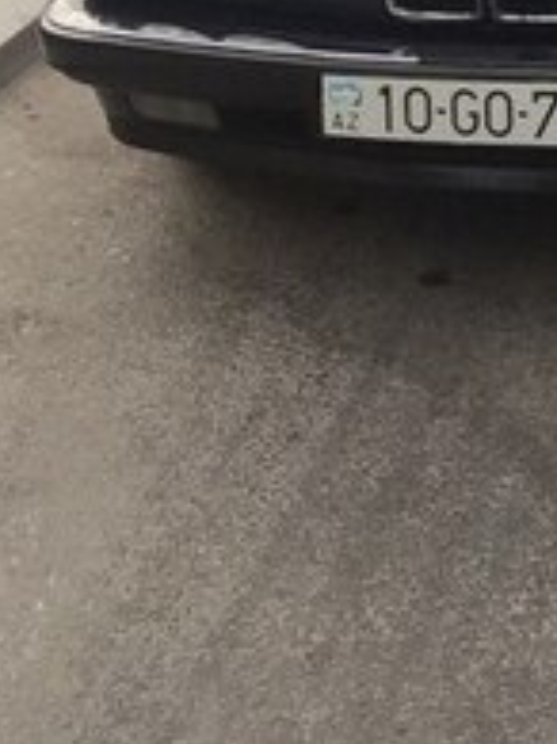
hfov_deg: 18.3
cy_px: -160
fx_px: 1697
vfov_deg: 22.7
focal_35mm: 79
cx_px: 507
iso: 32
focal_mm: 2.65
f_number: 2.2
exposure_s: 1/614
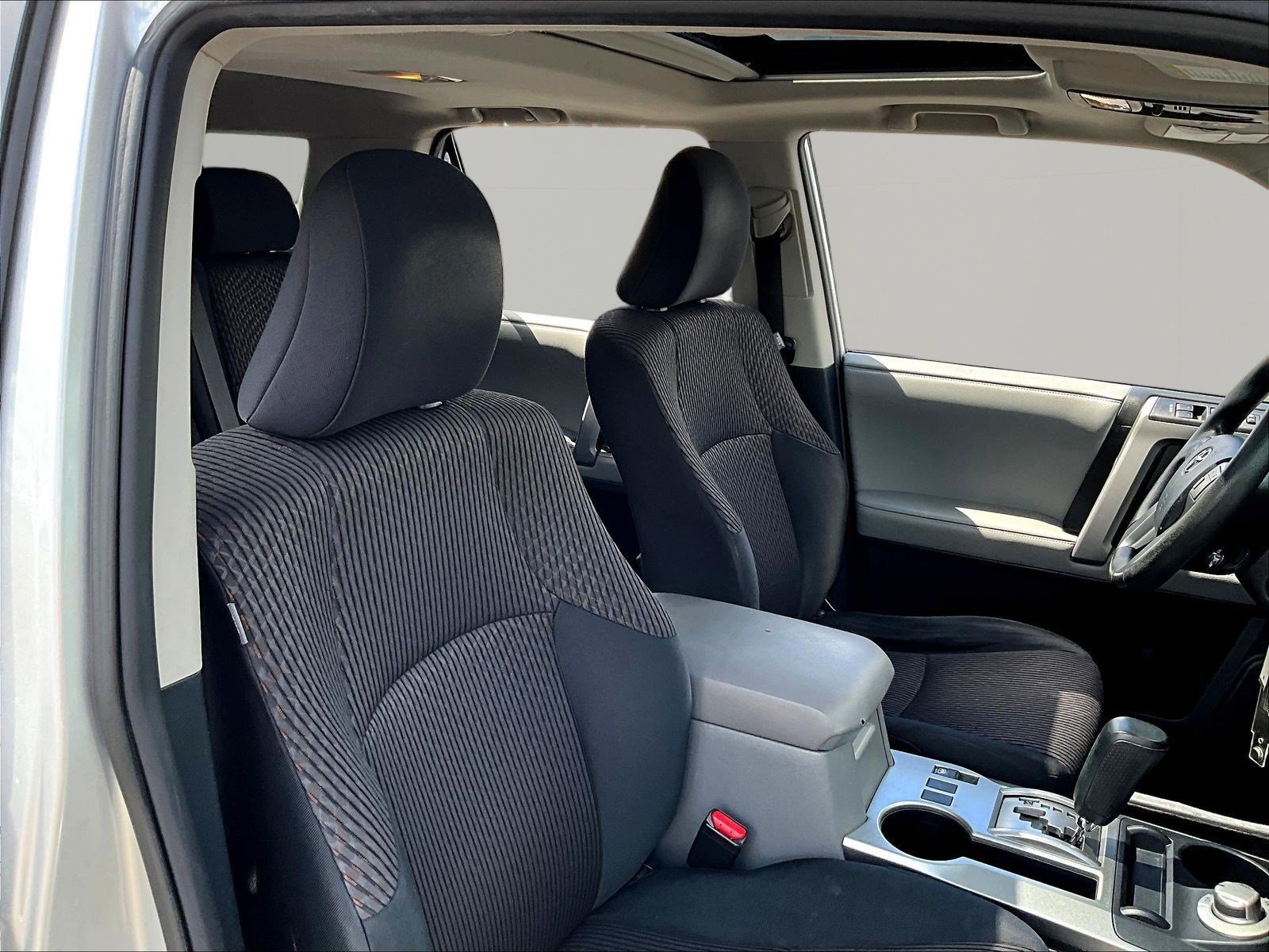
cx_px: 634
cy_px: 476
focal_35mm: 29
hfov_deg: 61.7
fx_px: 1063
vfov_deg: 48.2
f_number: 1.8
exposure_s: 1/190
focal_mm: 3
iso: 25
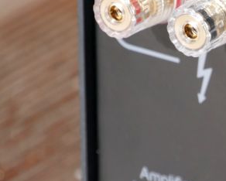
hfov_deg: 2.6
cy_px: 133
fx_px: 5013
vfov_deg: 2.1
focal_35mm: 749
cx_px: 297
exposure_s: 1/320
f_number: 5.6
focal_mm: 140
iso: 400
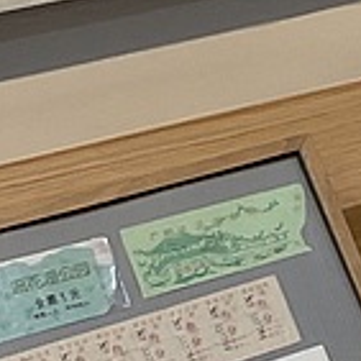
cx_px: 1383
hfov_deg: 6.8
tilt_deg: +0.4
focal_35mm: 208
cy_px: -684
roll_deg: -0.5
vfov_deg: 7.5
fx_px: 2454
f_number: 1.6
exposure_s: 1/100
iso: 40
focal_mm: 5.1
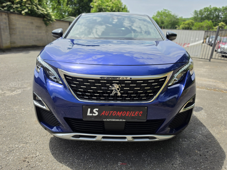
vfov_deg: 58.9
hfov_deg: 73.9
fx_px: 151
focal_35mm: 23
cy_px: 85
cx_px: 114
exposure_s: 1/4538
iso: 64
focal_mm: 6.5
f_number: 1.4
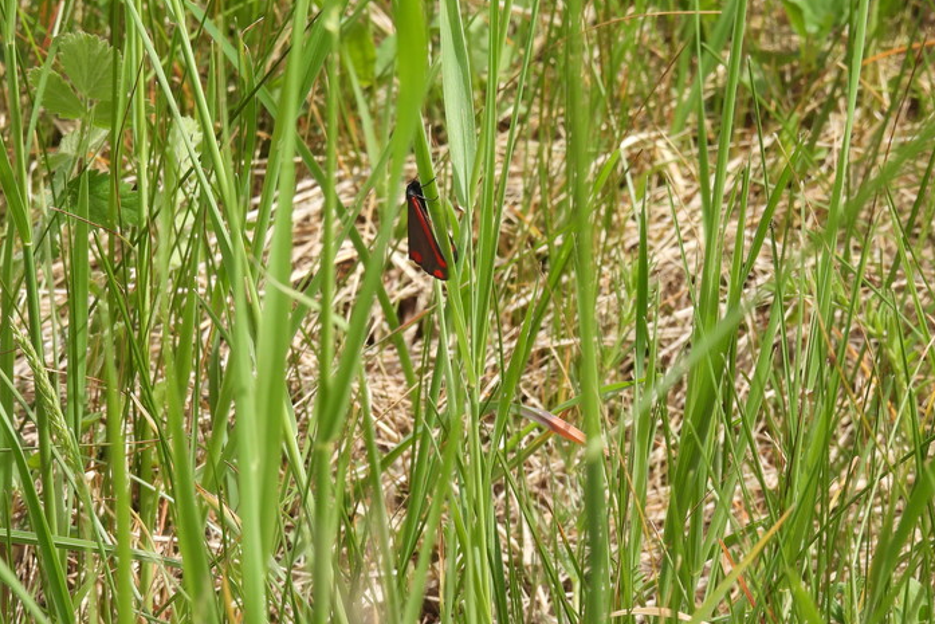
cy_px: 216
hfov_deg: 4.0
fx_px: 13222
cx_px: 392
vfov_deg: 2.7
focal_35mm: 509
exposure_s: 1/320
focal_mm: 71.4
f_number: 5.6
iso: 100
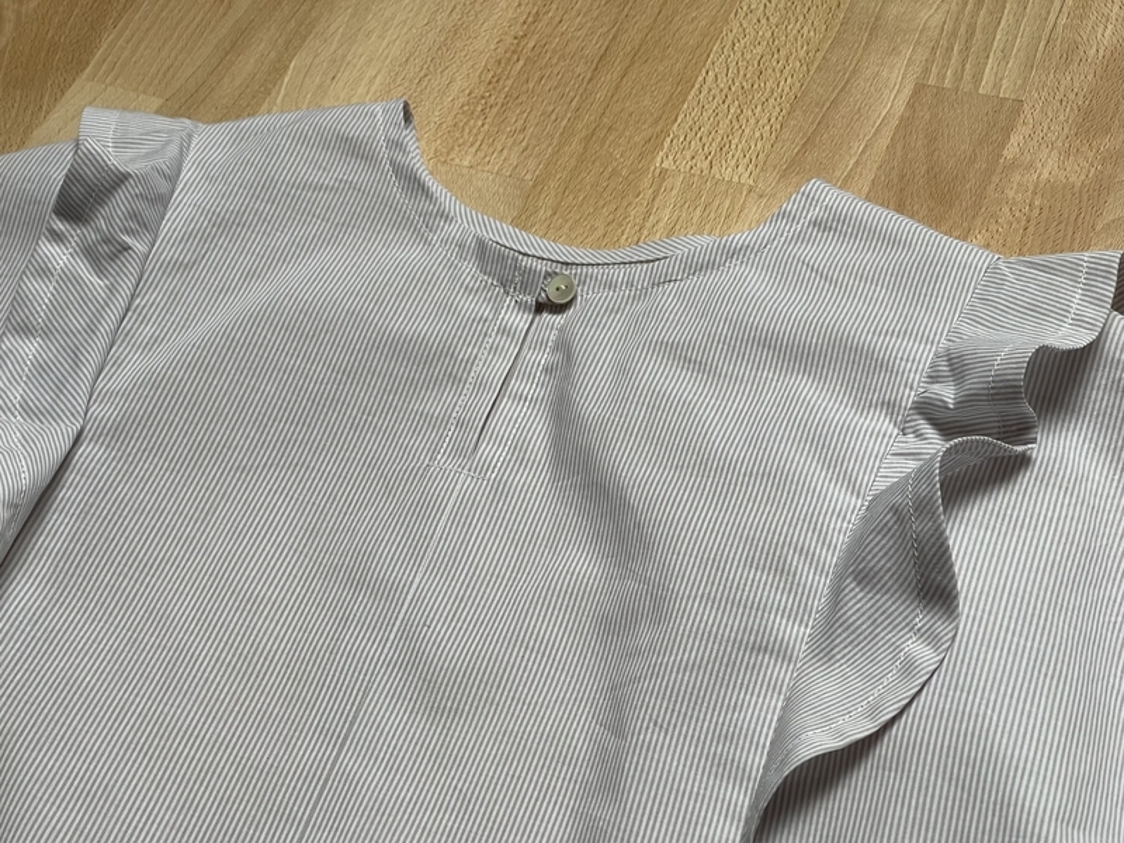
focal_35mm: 64
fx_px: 2078
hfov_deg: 30.3
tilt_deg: -51.6
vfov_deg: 22.9
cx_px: 562
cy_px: 422
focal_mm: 7.5
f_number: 2.2
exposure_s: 1/99
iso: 50
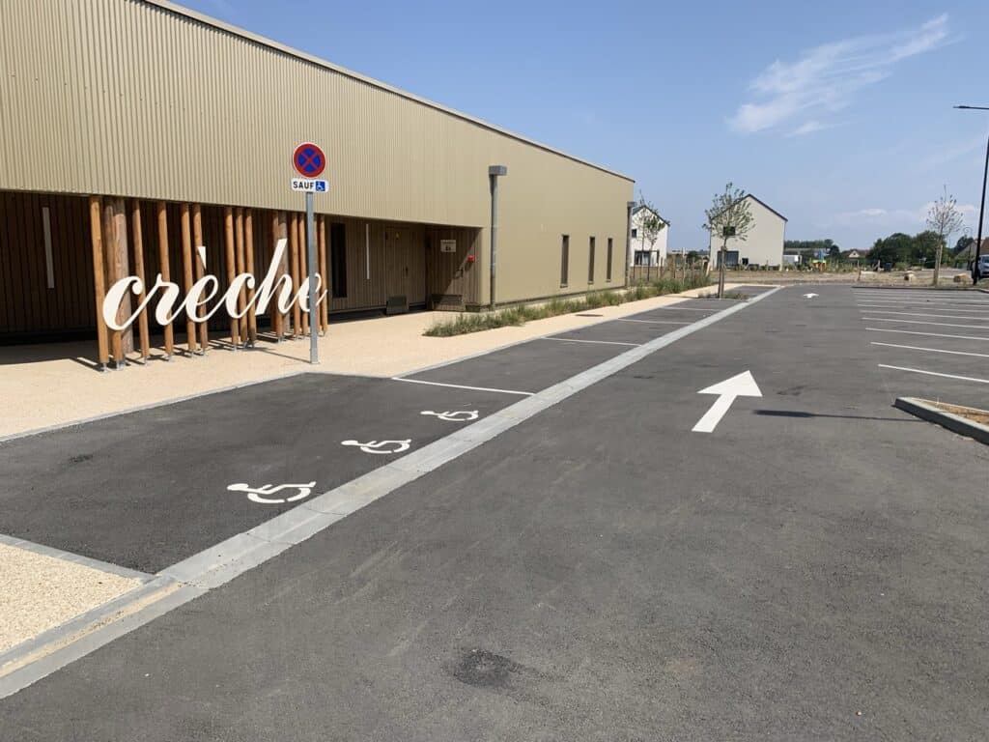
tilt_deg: -10.0
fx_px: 743
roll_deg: -0.2
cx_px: 494
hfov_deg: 67.3
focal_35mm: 26
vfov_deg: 53.1
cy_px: 371
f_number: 1.8
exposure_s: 1/3521
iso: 25
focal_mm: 4.25
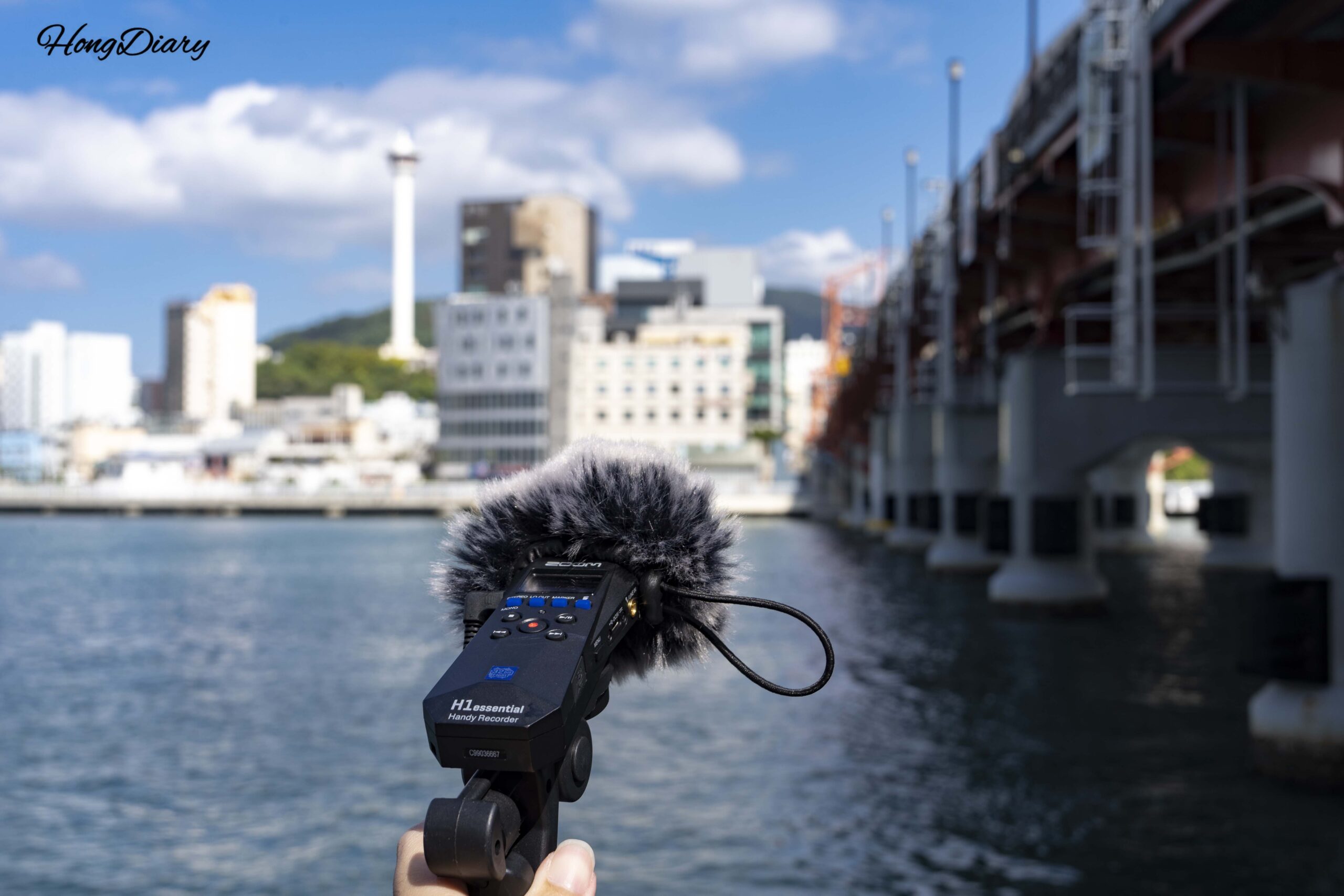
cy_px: 448
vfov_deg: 28.7
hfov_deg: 41.9
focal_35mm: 47
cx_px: 672
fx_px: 1755
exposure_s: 1/125
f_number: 11
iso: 100
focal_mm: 47
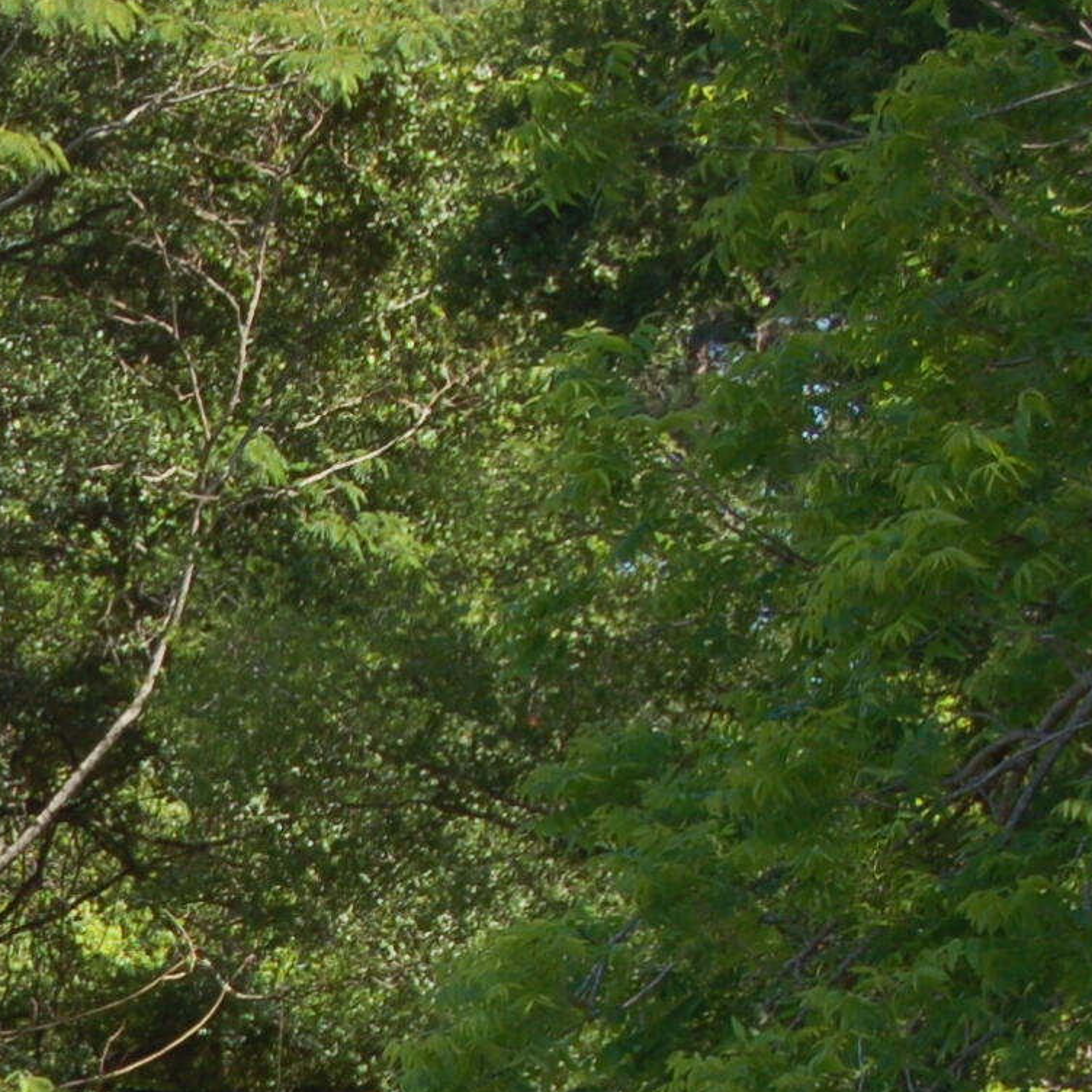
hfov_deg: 7.0
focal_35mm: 244
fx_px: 8708
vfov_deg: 7.1
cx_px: -761
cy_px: 1384
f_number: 7.1
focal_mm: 48
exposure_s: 1/200
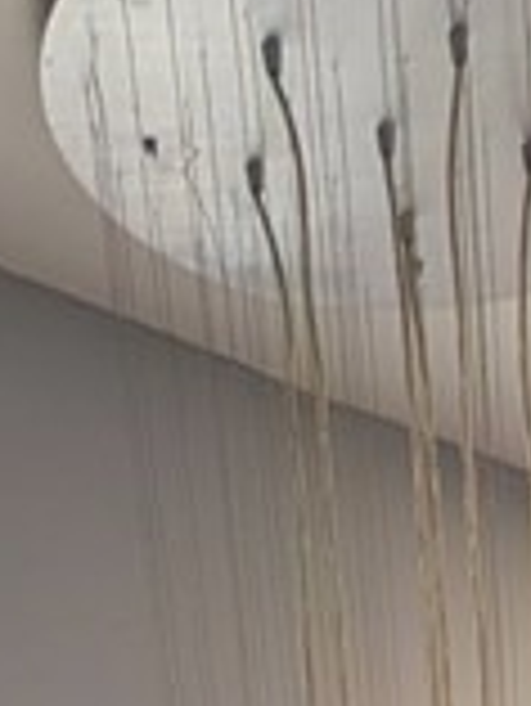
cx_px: 673
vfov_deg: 11.0
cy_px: 2188
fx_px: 1593
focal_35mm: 78
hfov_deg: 17.8
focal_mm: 2.02
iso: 49
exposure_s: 1/424
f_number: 1.7
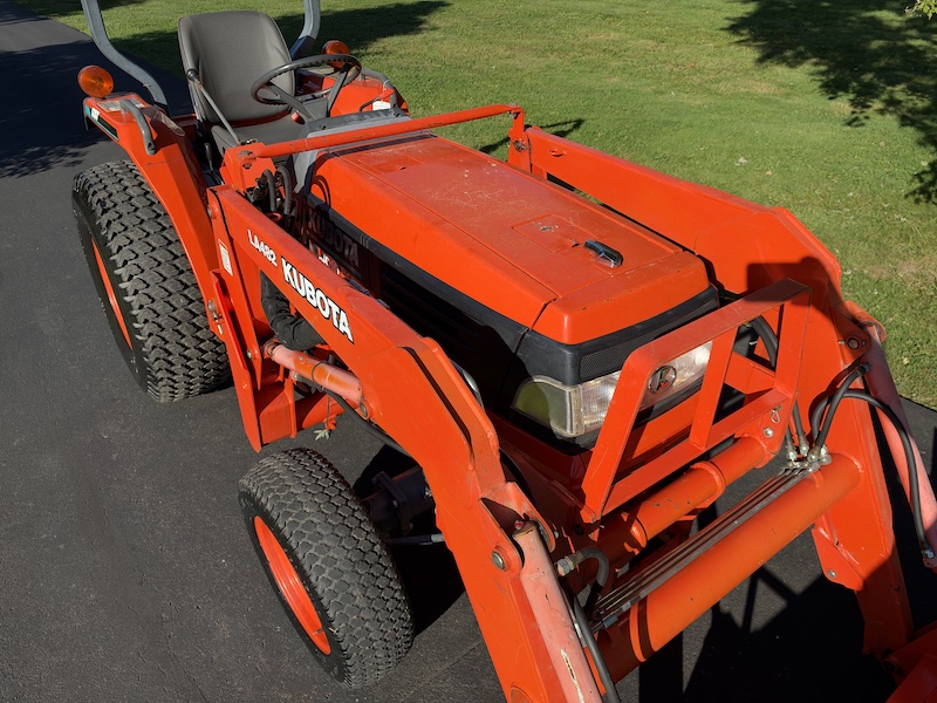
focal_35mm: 24
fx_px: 650
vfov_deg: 56.8
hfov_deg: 71.6
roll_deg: -3.6
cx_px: 468
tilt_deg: -32.0
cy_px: 352
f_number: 1.8
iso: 64
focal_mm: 6.93
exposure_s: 1/2273
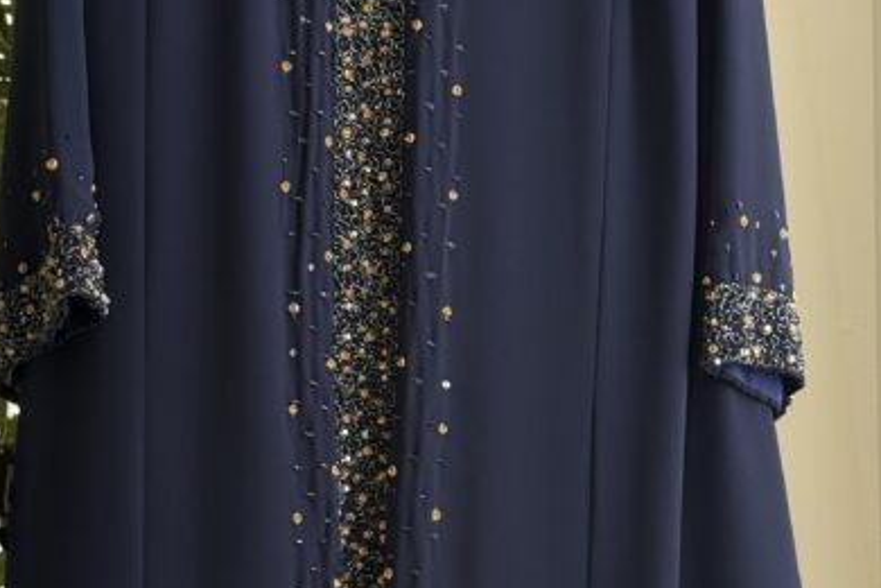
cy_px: 269
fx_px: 1542
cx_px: 434
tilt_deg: +2.9
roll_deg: +0.2
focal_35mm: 63
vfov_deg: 21.6
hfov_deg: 31.9
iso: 200
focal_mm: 6.76
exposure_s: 1/147
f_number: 1.78
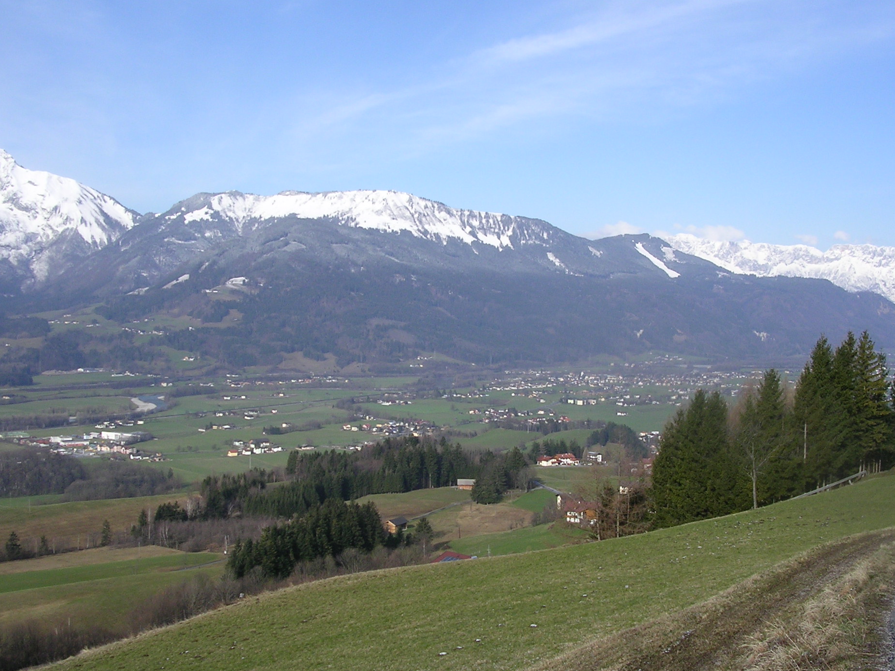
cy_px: 360
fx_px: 1086
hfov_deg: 44.8
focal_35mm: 42
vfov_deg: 34.3
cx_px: 472
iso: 100
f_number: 5.6
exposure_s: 1/284
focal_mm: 5.8
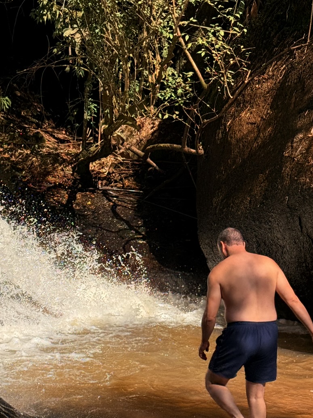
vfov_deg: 20.6
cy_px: 272
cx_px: 46
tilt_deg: -6.2
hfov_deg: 15.4
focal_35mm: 95
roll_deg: -0.9
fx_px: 1146
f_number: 1.78
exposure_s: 1/2667
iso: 80
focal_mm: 6.76
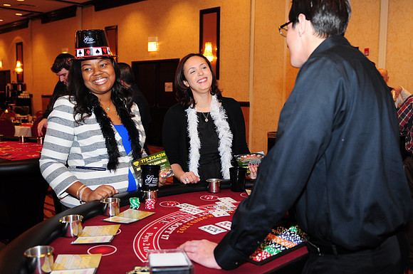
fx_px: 412
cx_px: 206
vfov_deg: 36.8
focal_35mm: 36
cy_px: 137
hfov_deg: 53.2
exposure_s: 1/60
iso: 640
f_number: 2.8
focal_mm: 24
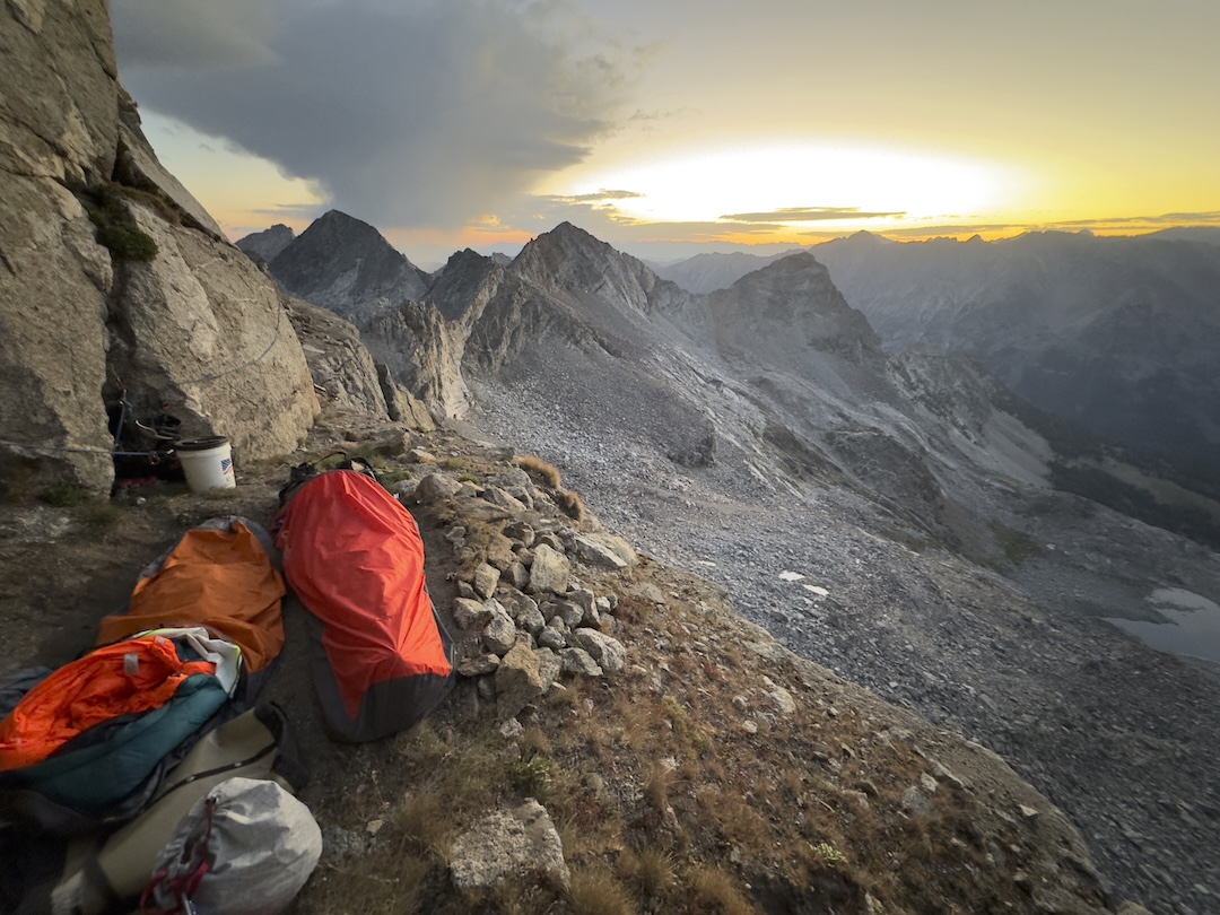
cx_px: 610
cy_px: 458
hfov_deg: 102.1
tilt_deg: -24.5
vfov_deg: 85.7
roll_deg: +0.2
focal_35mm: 14
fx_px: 493
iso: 1600
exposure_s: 1/40
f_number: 2.2
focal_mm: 2.22
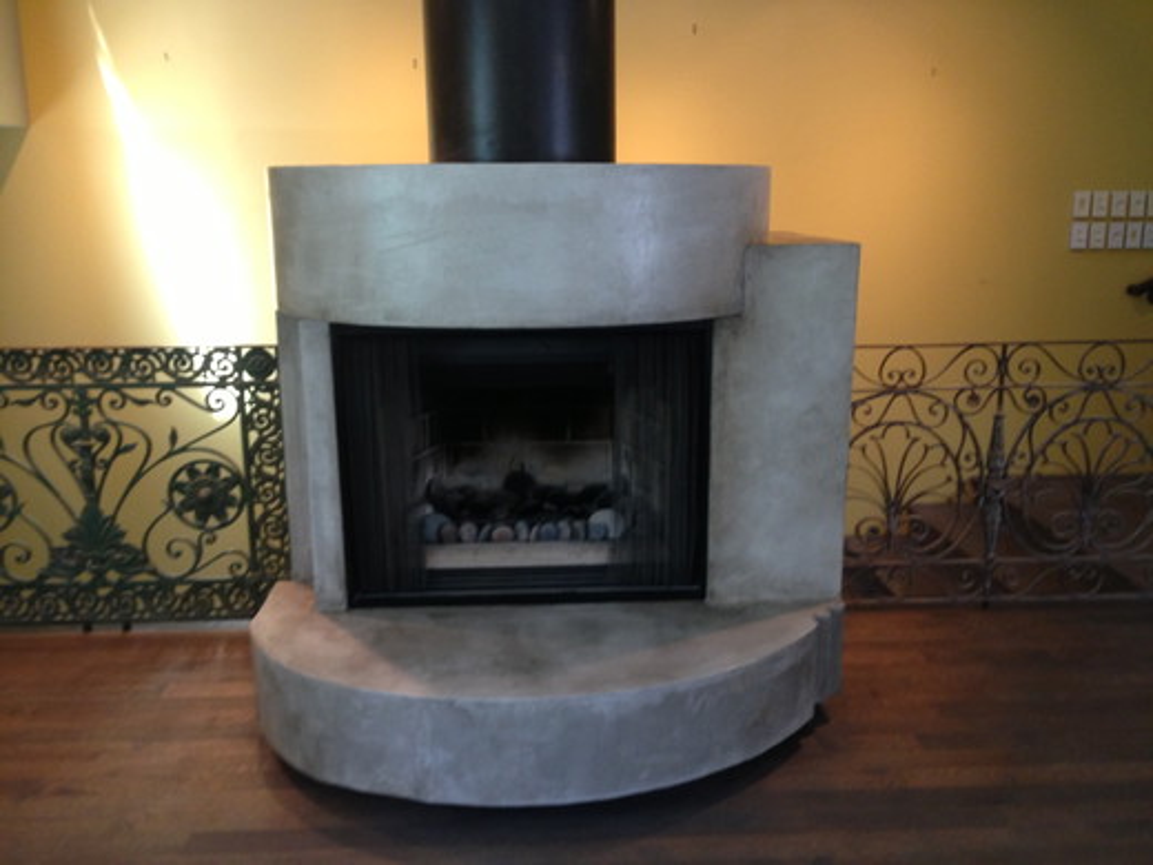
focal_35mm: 33
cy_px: 432
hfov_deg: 55.4
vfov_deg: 42.9
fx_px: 1099
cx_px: 576
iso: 160
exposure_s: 1/20
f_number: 2.4
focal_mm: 4.13
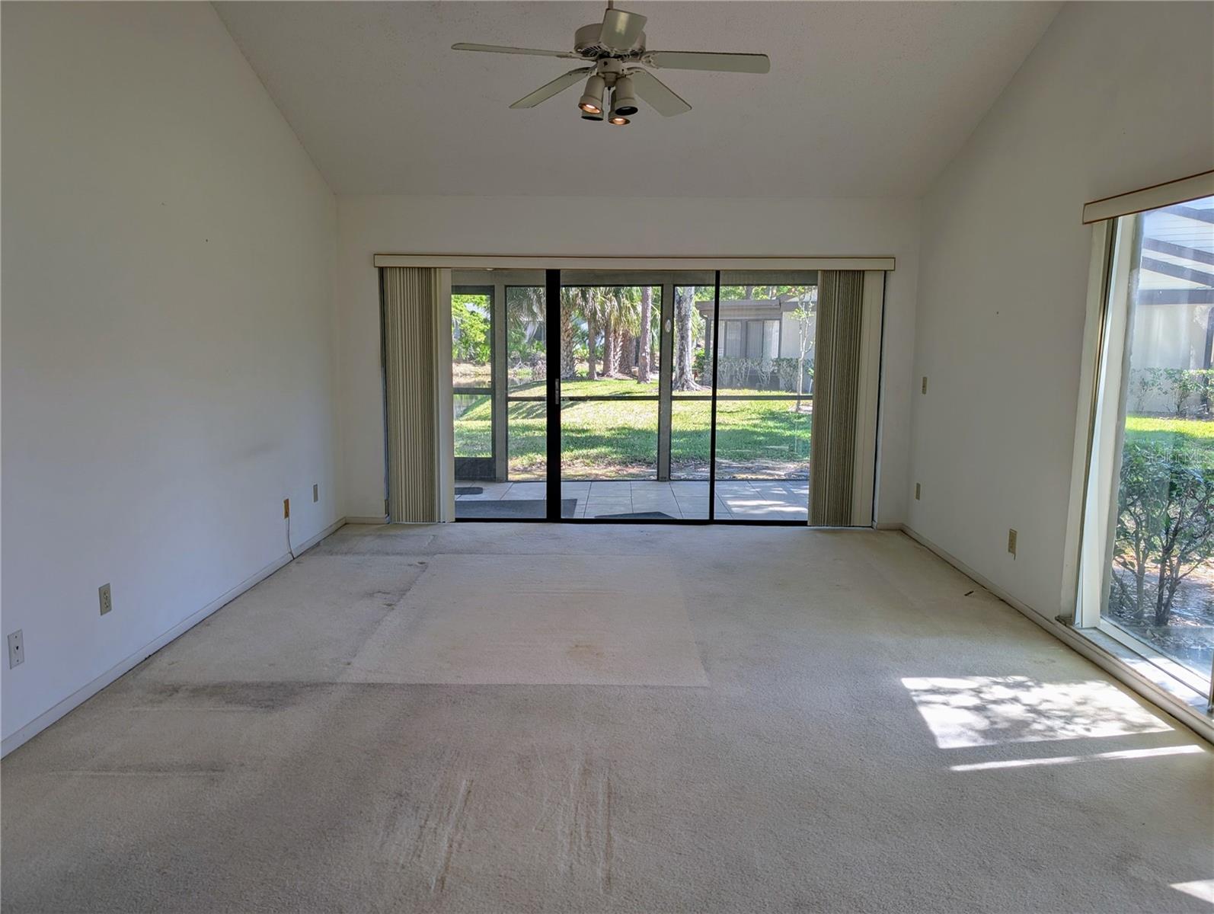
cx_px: 607
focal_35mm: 24
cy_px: 457
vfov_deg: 56.9
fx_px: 843
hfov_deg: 71.5
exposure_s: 1/126
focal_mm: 6.9
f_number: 1.68
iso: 21
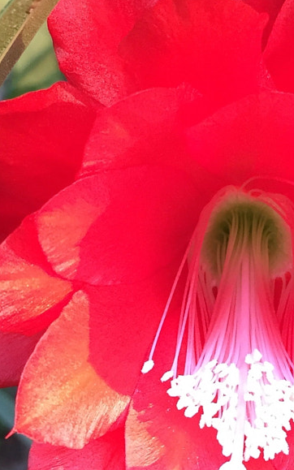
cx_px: 192
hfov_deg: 15.3
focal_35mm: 85
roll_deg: +7.4
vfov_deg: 24.2
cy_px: 315
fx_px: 1089
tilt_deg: -36.6
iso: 50
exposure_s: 1/33
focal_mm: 4.15
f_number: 2.2
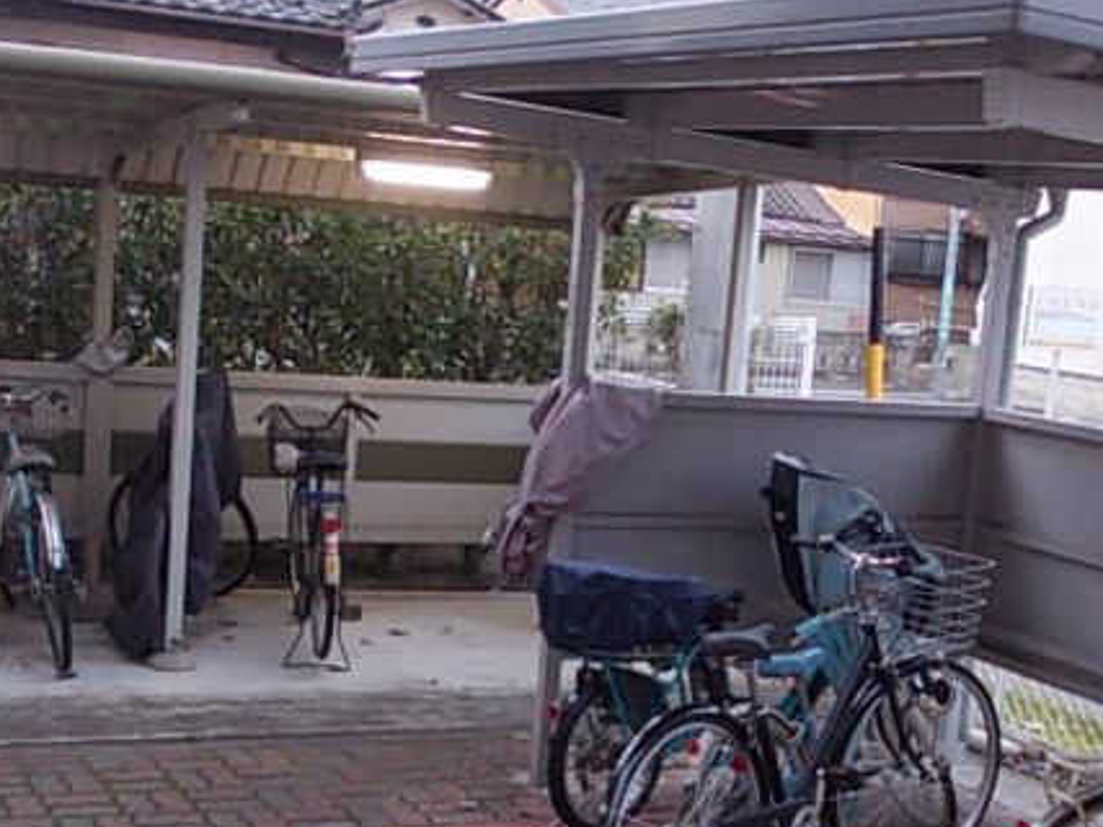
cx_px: 568
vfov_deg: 23.1
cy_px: 594
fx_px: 2007
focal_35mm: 63
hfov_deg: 30.7
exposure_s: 1/25
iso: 180
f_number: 2.7
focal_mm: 4
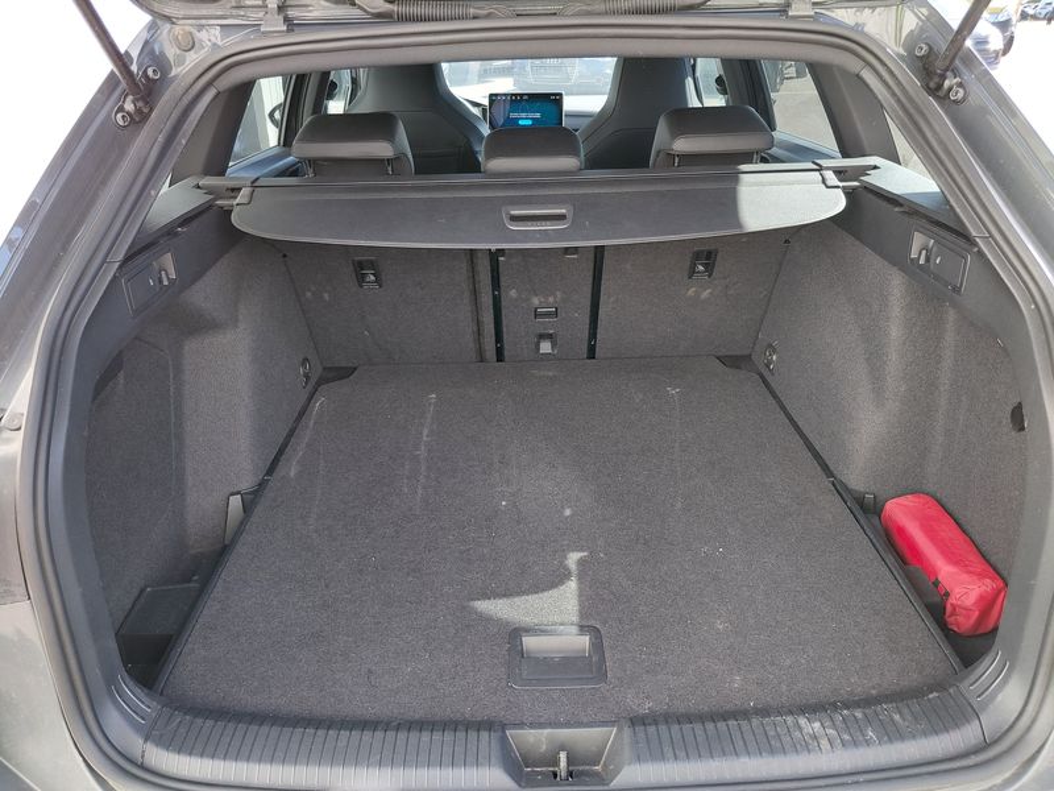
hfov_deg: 69.4
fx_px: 761
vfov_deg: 54.9
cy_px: 396
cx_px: 527
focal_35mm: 25
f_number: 1.8
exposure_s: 1/100
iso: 50
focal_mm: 4.69
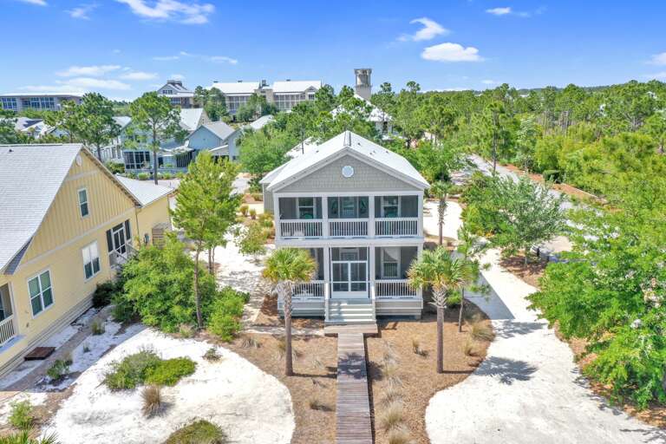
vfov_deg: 46.4
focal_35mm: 28
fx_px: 518
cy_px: 222
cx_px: 333
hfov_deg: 65.5
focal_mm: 10.26
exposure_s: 1/400
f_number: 5.6
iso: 100
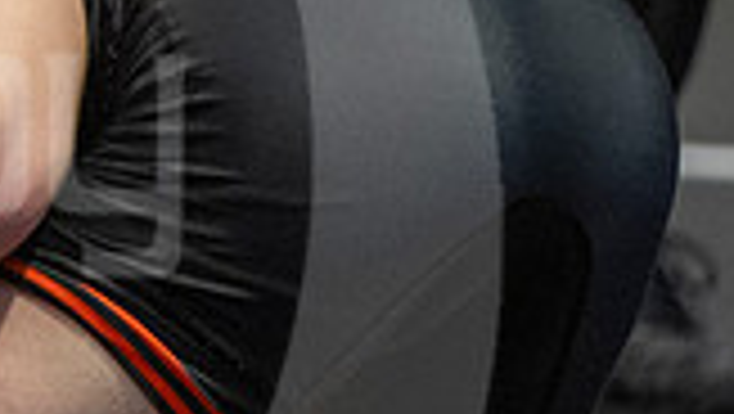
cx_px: -368
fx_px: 25537
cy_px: 500
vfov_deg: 0.9
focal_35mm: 1311
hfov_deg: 1.6
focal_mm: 200
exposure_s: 1/1000
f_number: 2.8
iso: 3200
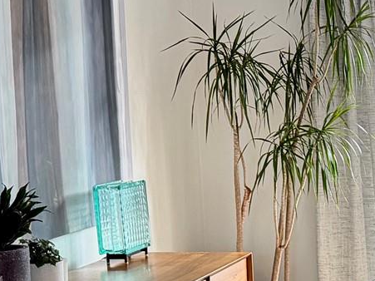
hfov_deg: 16.4
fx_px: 1180
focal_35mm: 109
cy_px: 263
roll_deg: +0.9
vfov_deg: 13.4
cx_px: 563
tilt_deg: -9.2
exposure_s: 1/60
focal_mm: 6.76
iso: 400
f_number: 1.78
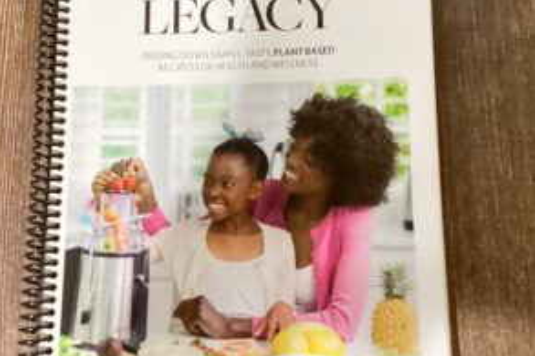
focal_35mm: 44
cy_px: 172
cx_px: 263
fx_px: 653
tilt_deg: -77.5
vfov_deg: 30.5
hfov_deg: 44.5
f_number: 2.4
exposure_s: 1/24
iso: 800
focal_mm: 3.3
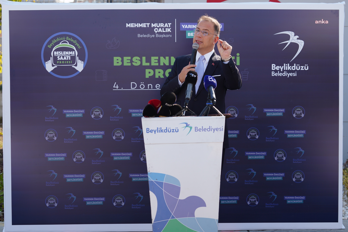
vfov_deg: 19.4
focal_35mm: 70
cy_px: 116
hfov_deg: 28.8
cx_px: 174
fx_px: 677
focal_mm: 70
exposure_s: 1/640
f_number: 4
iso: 160
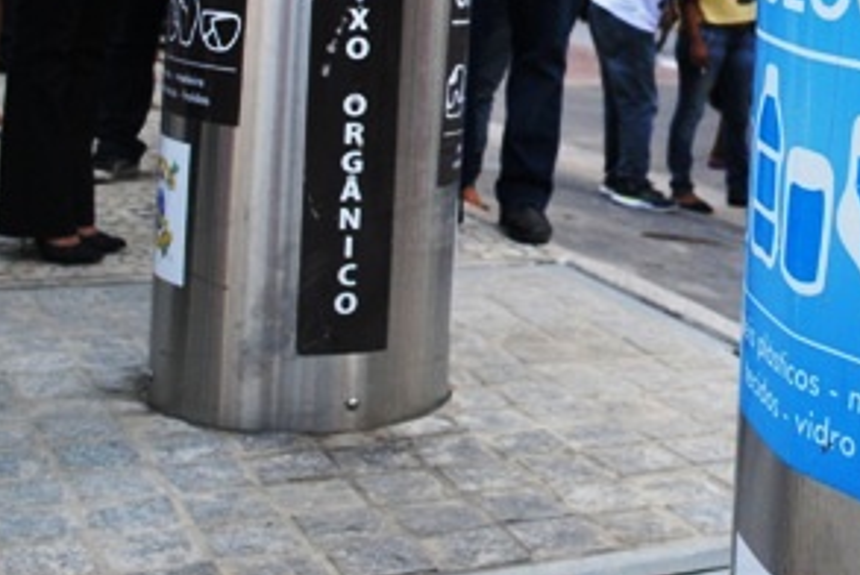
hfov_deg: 27.1
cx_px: 763
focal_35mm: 72
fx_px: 1722
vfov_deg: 18.4
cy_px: -21
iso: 400
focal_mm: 22
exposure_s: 1/500
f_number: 3.8
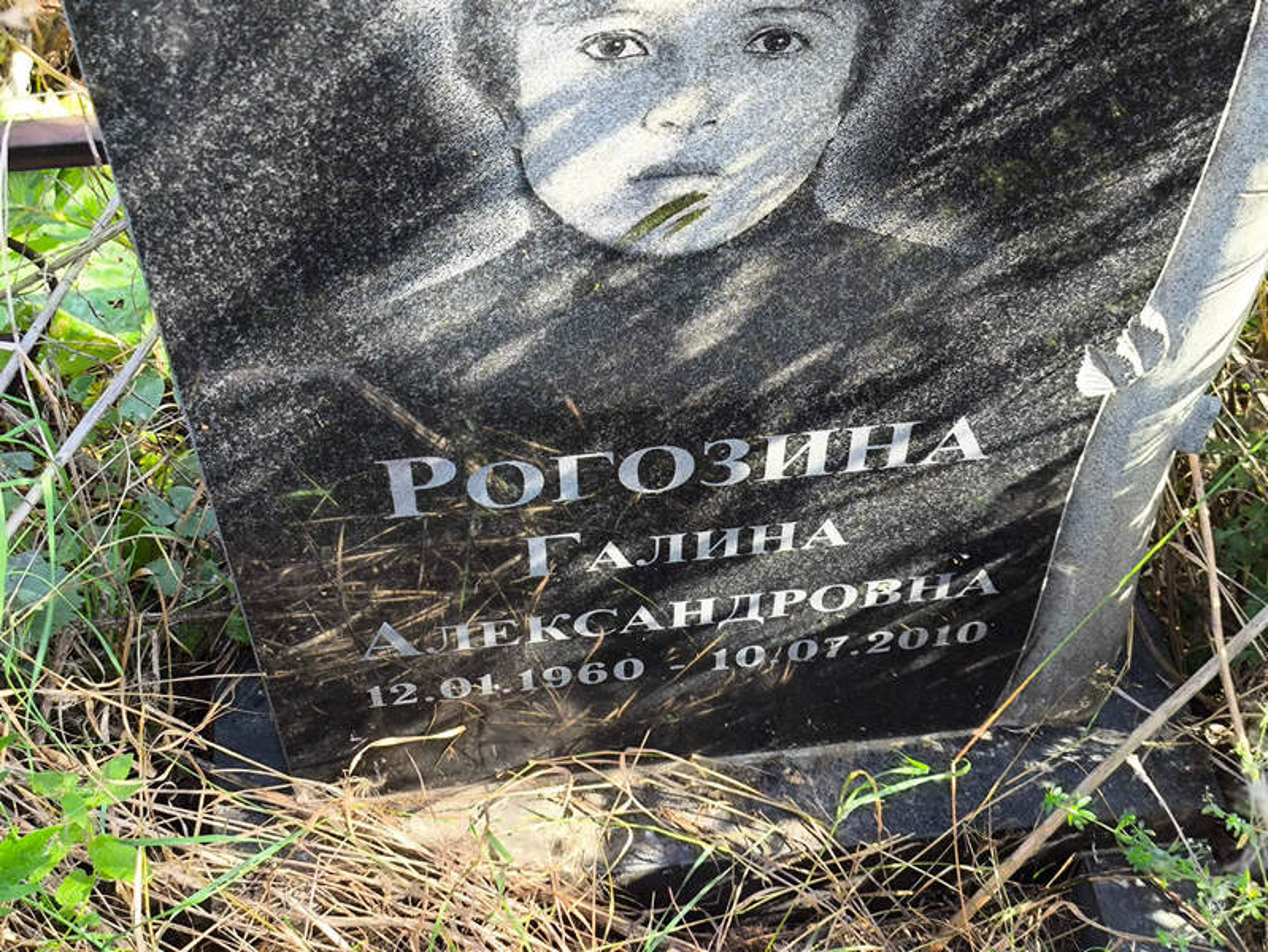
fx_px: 1832
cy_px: 476
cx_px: 634
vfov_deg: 29.1
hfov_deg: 38.2
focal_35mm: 50
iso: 50
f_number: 1.7
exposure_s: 1/107
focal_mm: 4.71
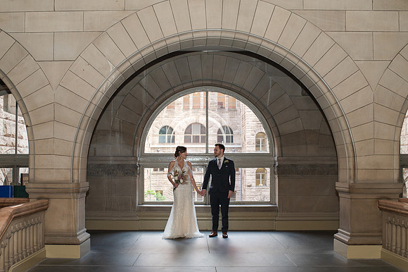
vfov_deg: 32.7
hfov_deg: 47.7
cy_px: 158
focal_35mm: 41
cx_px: 187
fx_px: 461
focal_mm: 35
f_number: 3.5
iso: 1000
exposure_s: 1/200
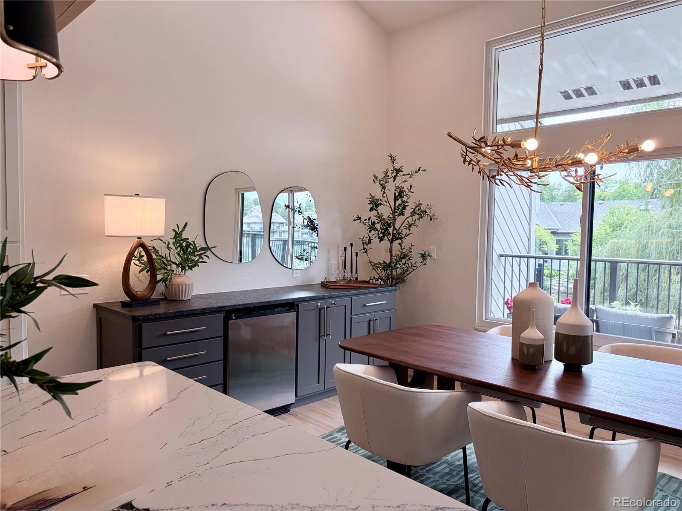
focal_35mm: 26
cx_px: 341
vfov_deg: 53.1
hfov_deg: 67.3
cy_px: 256
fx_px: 512
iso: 125
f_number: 1.6
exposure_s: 1/225
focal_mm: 5.96
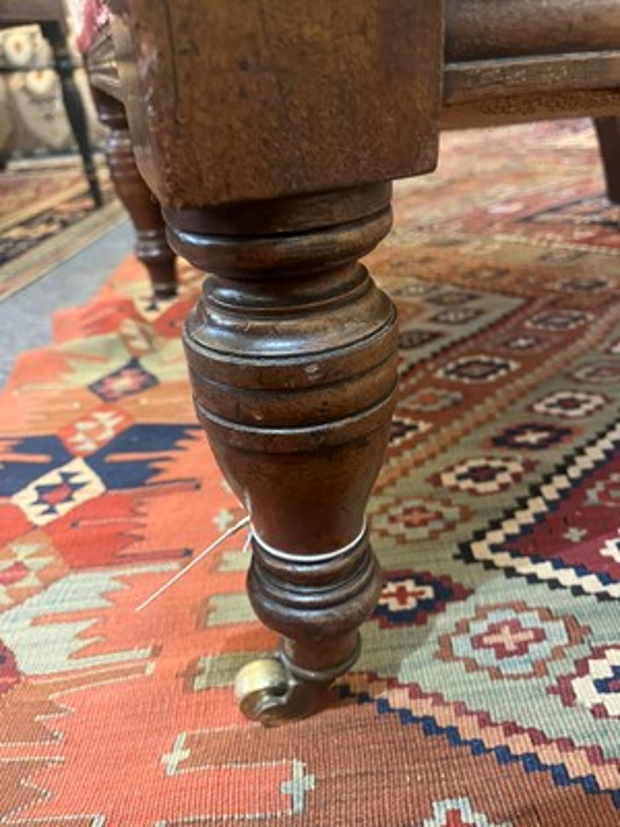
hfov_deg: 53.1
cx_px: 310
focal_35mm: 26
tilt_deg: -30.2
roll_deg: +8.1
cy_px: 414
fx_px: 621
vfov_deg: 67.3
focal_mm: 5.1
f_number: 1.6
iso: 500
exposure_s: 1/33
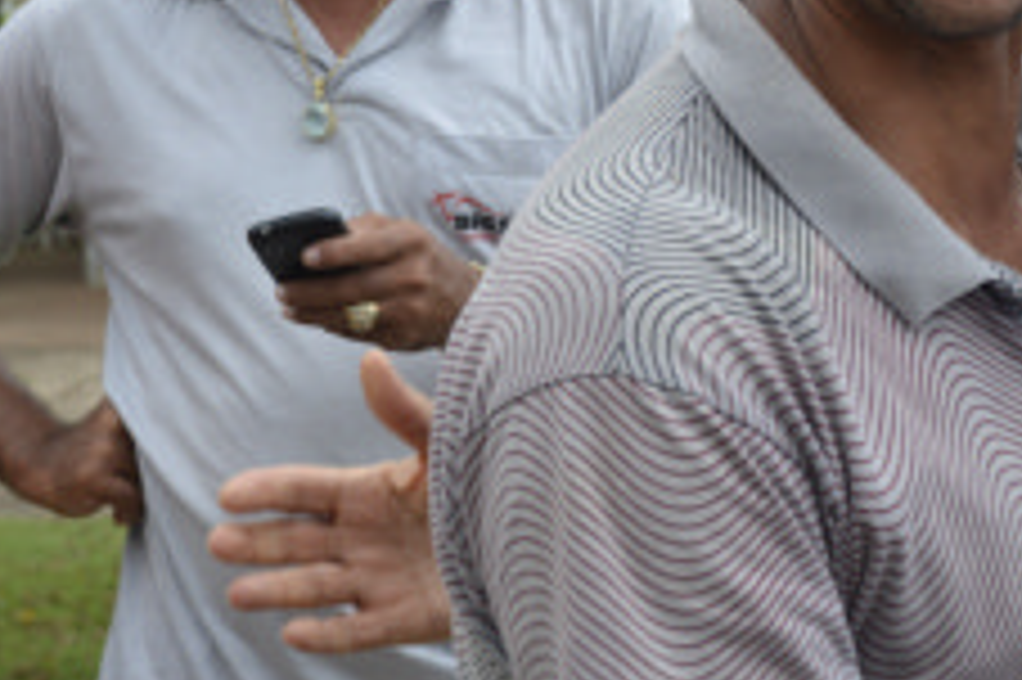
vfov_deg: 10.3
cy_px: 79
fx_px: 3745
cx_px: 945
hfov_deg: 15.3
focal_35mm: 132
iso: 100
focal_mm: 40
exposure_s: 1/160
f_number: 6.3
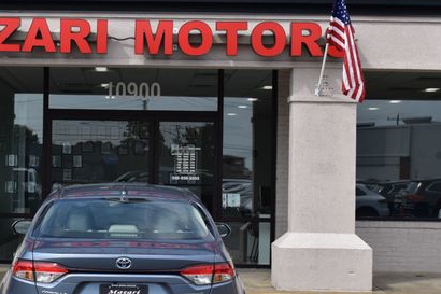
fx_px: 918
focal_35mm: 75
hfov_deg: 26.7
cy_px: 170
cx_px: 119
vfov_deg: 18.2
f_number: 11
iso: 400
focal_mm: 32
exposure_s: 1/500
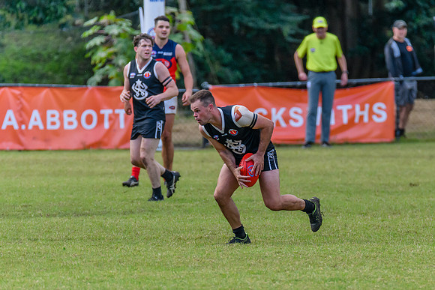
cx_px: 309
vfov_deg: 1.8
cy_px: 237
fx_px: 9434
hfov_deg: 2.6
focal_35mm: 781
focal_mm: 450
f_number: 6
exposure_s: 1/2000
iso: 1600
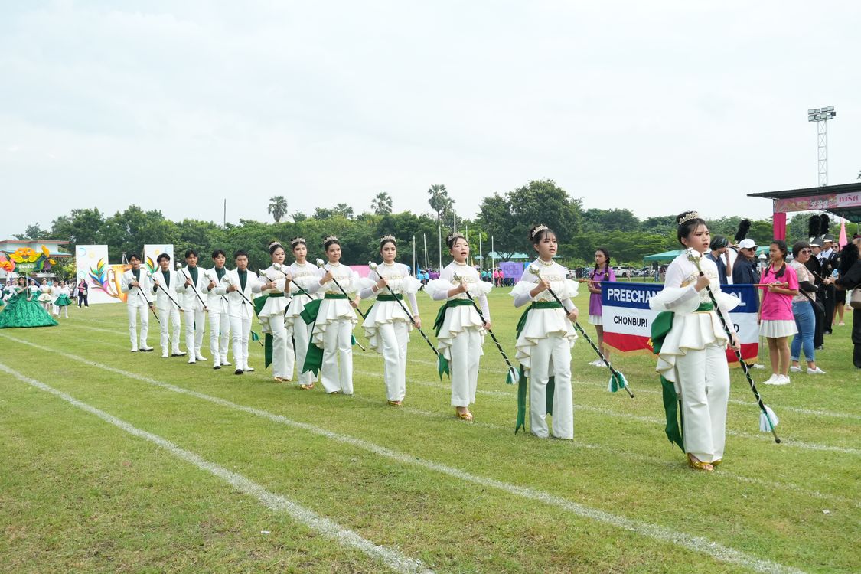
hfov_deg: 49.6
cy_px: 287
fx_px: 933
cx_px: 430
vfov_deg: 34.2
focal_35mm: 39
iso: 1250
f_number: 5.6
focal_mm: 26
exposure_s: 1/2000
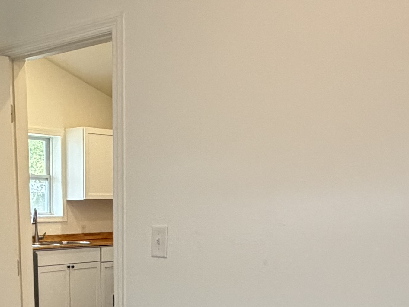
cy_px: 369
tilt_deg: -13.4
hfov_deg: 32.1
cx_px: 104
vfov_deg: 22.8
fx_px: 697
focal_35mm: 59
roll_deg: +0.8
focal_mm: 2.22
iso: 250
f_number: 2.2
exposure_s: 1/120
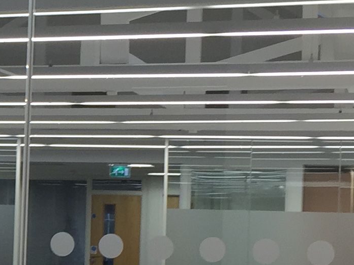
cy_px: 225
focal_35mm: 136
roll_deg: -1.9
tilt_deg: -0.5
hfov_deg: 13.7
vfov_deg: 10.9
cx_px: -175
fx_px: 1391
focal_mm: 4.15
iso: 40
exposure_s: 1/50
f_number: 2.2
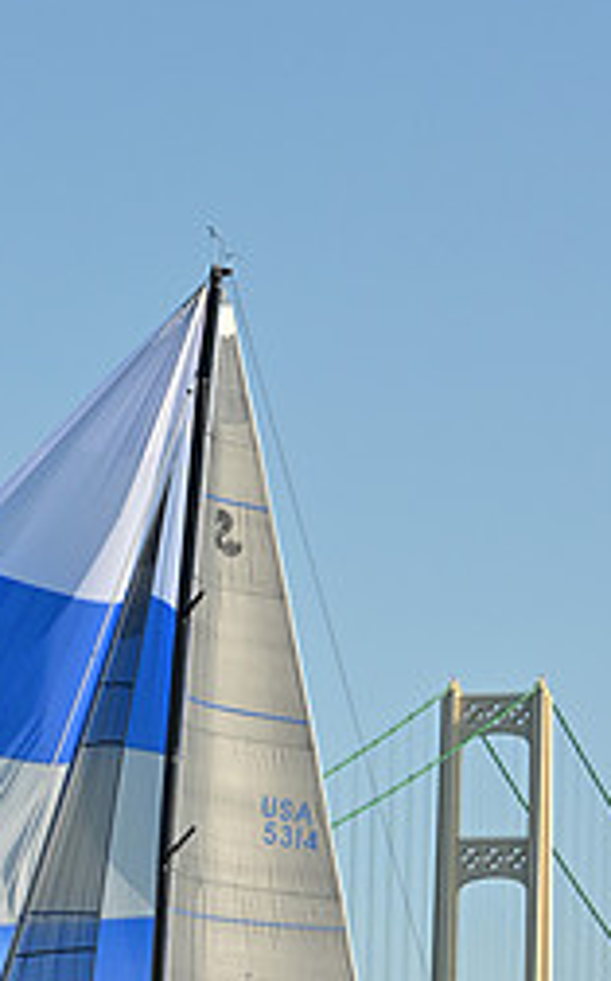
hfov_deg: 5.7
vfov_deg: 9.1
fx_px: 6142
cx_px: -21
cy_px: 926
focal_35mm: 230
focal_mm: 98
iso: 320
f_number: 7.1
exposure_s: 1/1600
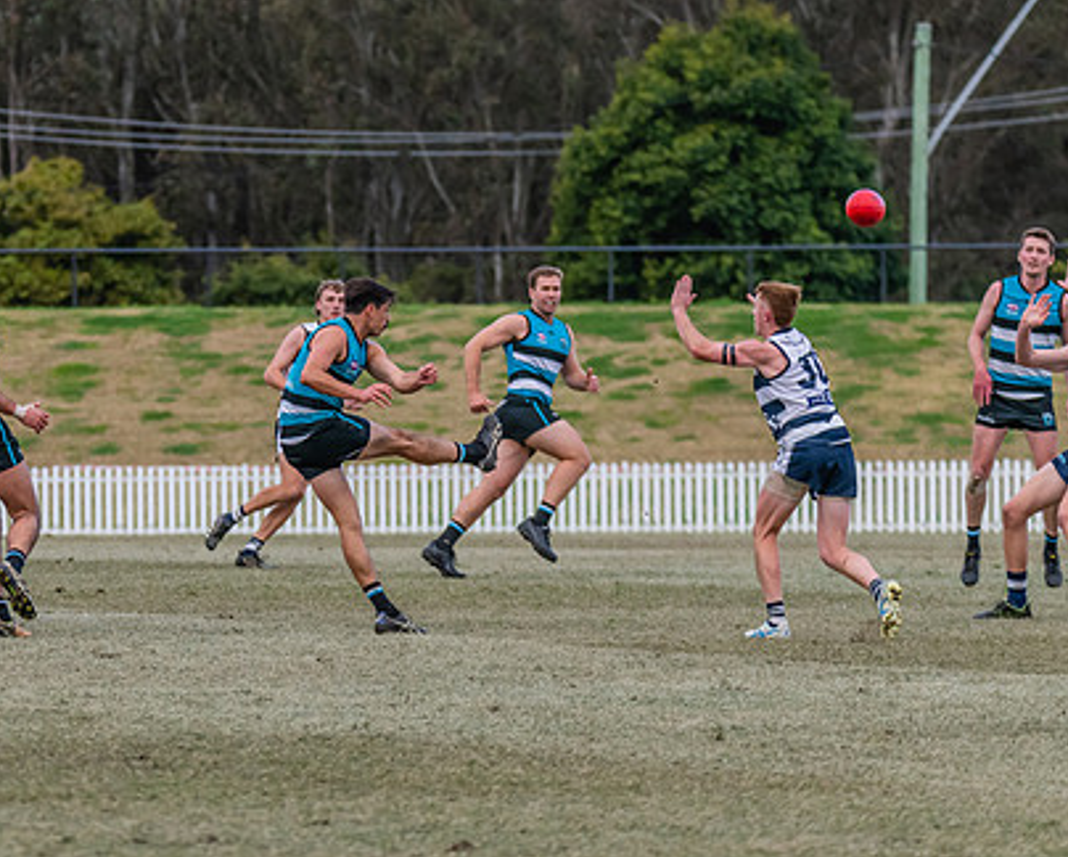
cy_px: 369
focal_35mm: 369
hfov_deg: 5.2
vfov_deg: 4.2
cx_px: 293
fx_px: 11675
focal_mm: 240
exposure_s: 1/2000
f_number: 5.3
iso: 1800
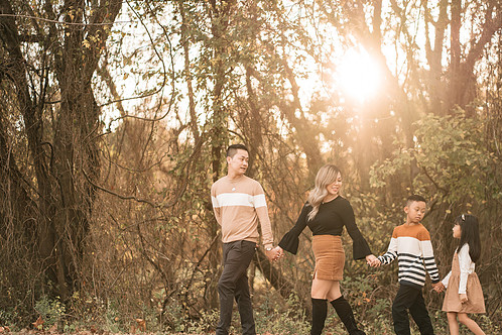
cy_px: 194
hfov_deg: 20.6
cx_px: 258
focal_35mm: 99
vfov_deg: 13.8
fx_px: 1380
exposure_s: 1/800
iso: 200
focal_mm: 85
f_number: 1.8
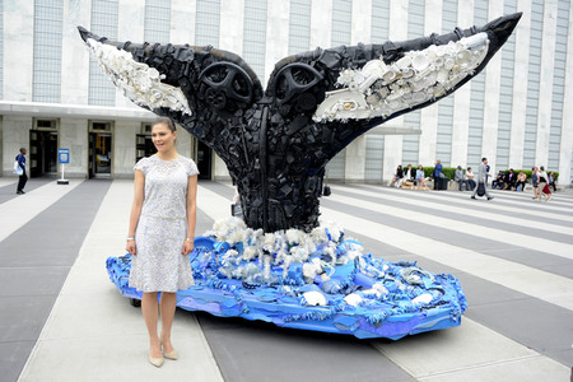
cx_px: 286
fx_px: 446
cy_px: 191
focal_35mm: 28
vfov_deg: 46.4
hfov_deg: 65.5
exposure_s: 1/200
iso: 800
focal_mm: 28
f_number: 7.1
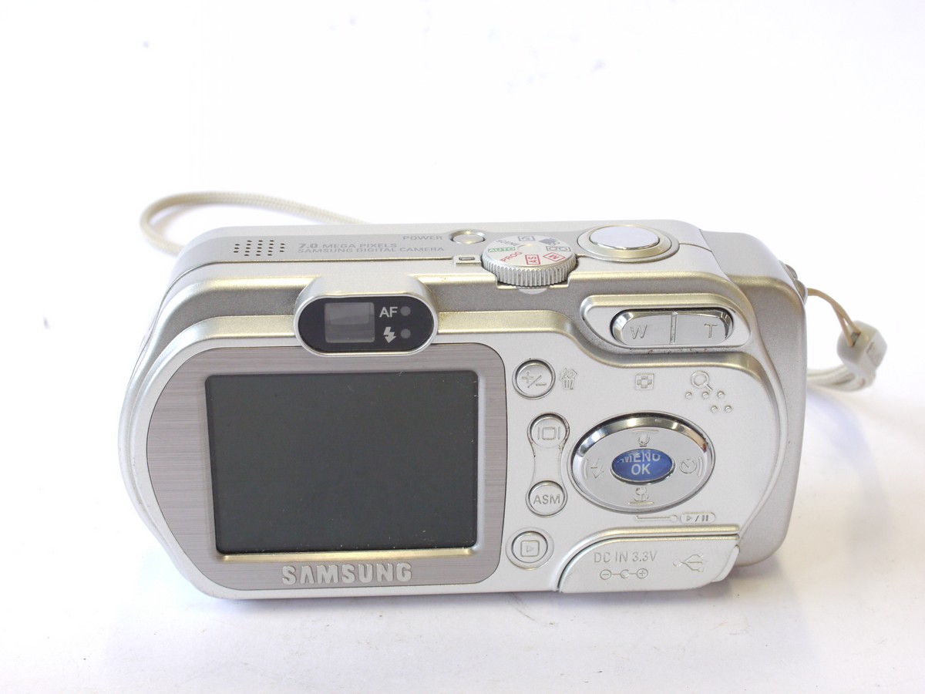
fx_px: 1603
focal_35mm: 60
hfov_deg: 32.2
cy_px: 347
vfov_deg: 24.4
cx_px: 462
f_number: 10
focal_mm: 30
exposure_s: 1/40
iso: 800
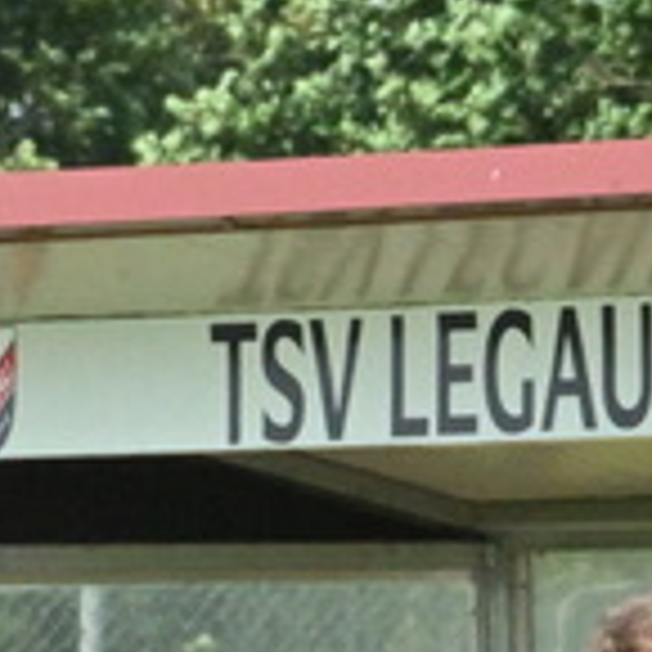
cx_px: 809
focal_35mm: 1719
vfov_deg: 1.0
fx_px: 36631
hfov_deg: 1.0
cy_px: 1300
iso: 3200
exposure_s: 1/1250
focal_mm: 270
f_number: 25
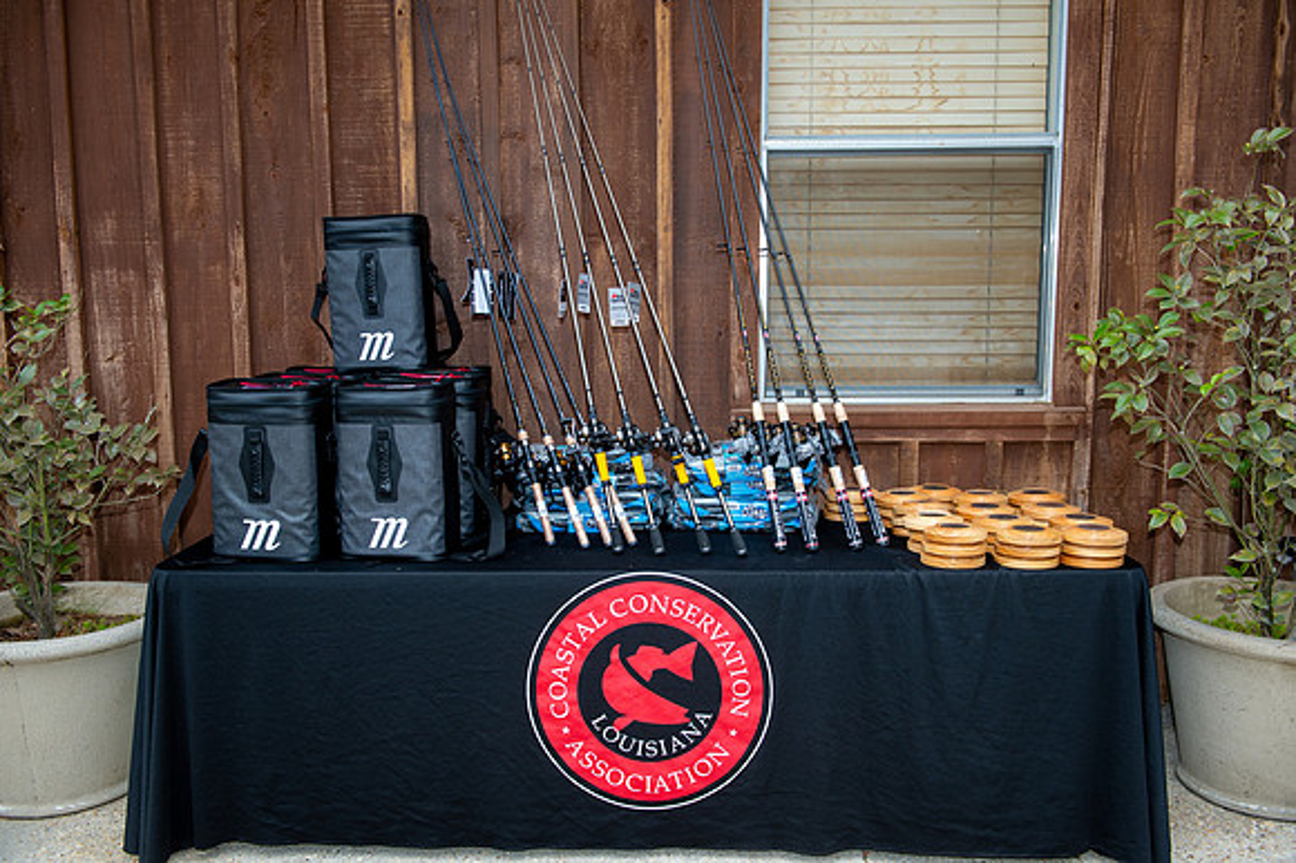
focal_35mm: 32
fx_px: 1151
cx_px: 648
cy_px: 432
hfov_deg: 58.7
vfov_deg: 41.1
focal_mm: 32
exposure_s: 1/60
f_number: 5
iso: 400
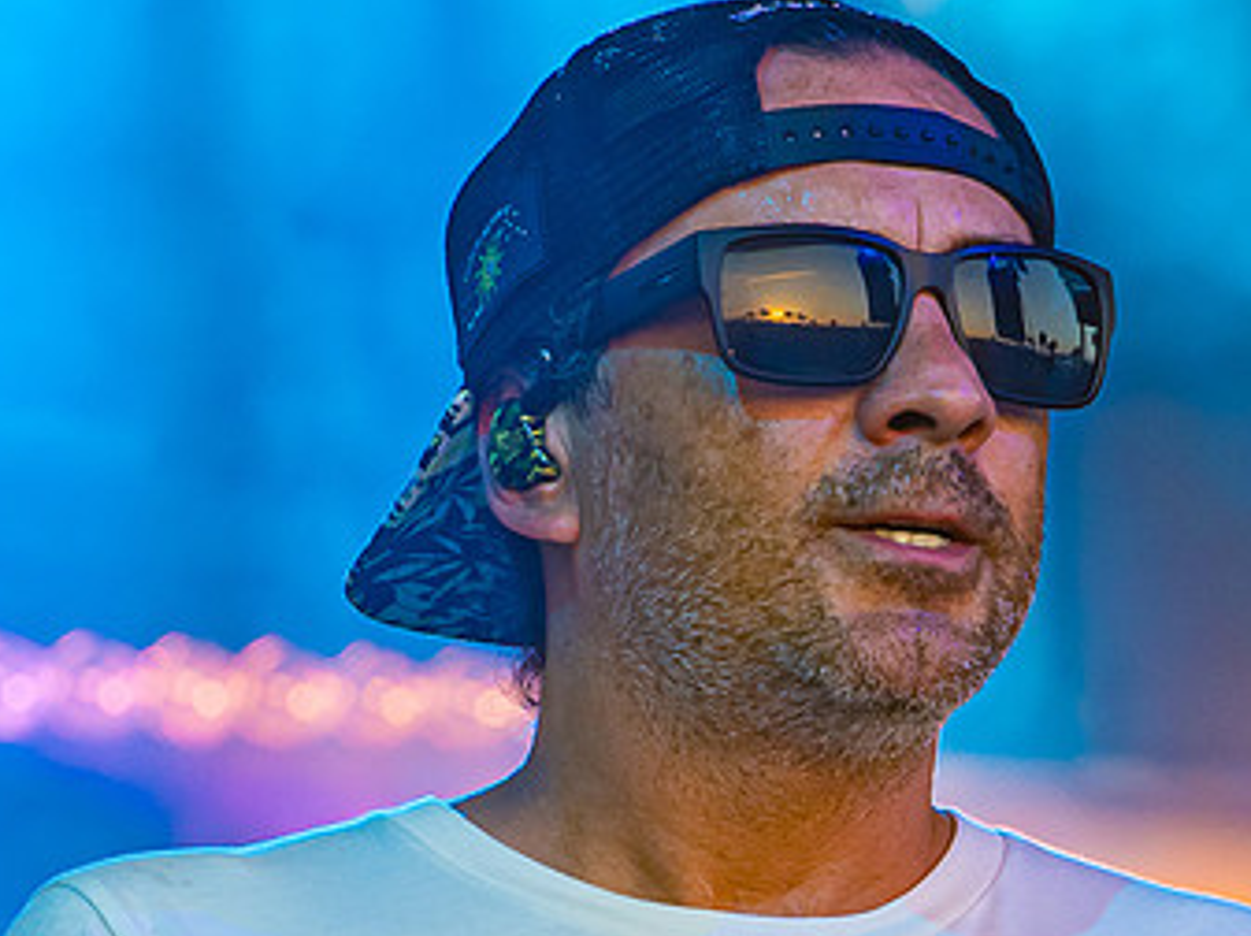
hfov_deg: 2.5
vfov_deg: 1.9
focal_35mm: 783
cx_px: 880
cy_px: 1023
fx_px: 28267
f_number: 5.6
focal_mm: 200
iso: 400
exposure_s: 1/160
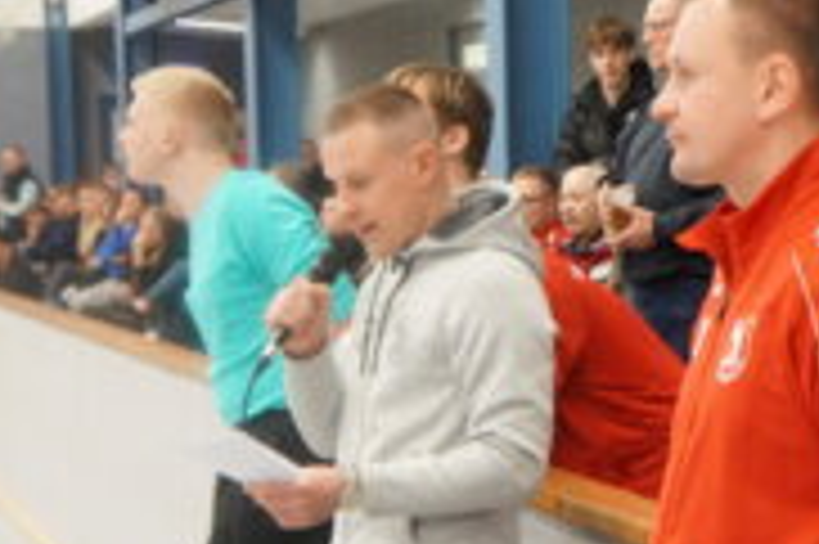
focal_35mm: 119
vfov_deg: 11.5
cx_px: 752
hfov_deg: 17.0
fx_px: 2705
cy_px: 378
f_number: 4.5
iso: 2000
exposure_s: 1/60
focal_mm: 36
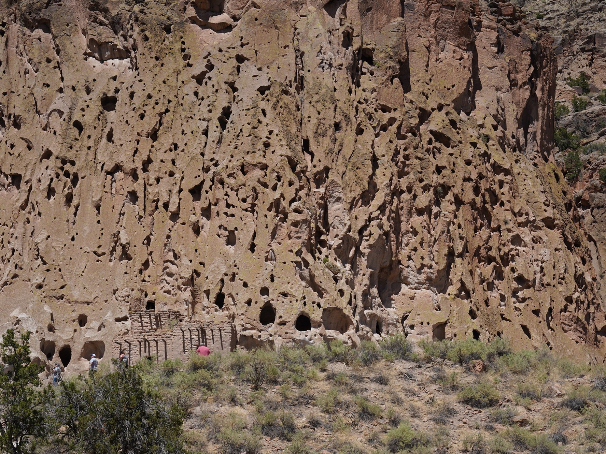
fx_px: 1138
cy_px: 227
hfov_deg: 29.8
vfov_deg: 22.6
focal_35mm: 65
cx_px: 285
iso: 100
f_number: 16
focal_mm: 60
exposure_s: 1/100
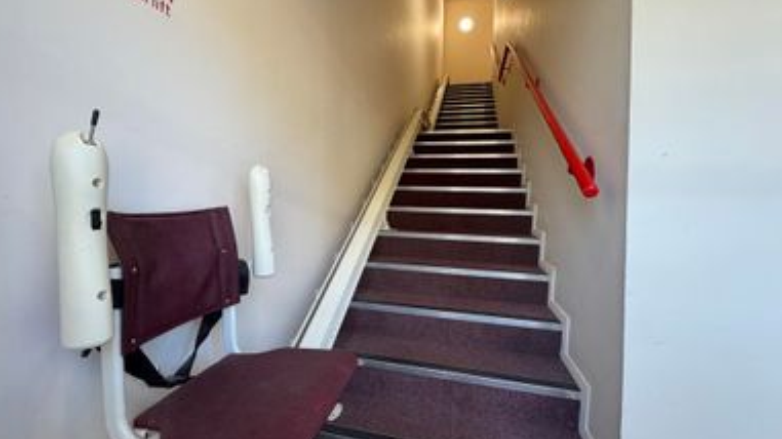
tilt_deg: -0.2
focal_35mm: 16
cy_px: 201
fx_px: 332
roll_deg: -1.0
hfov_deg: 99.4
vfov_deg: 66.9
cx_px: 386
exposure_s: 1/100
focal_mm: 2.22
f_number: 2.2
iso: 250
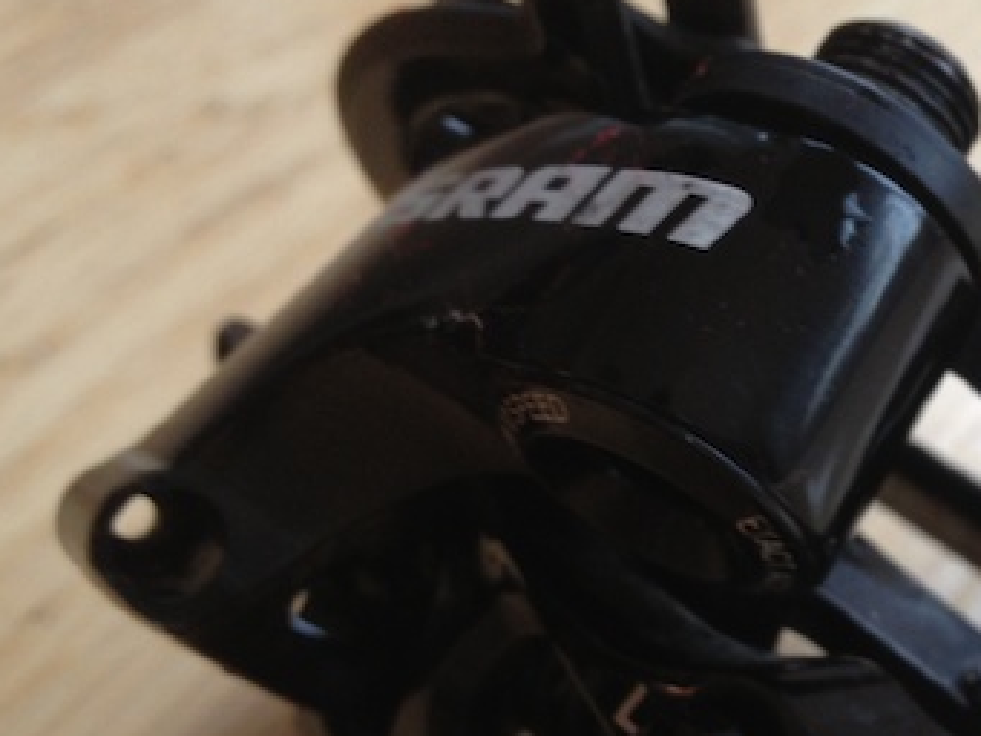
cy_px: 520
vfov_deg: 17.9
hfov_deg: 23.0
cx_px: 938
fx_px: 2325
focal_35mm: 82
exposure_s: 1/20
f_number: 2.4
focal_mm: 4.28
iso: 64
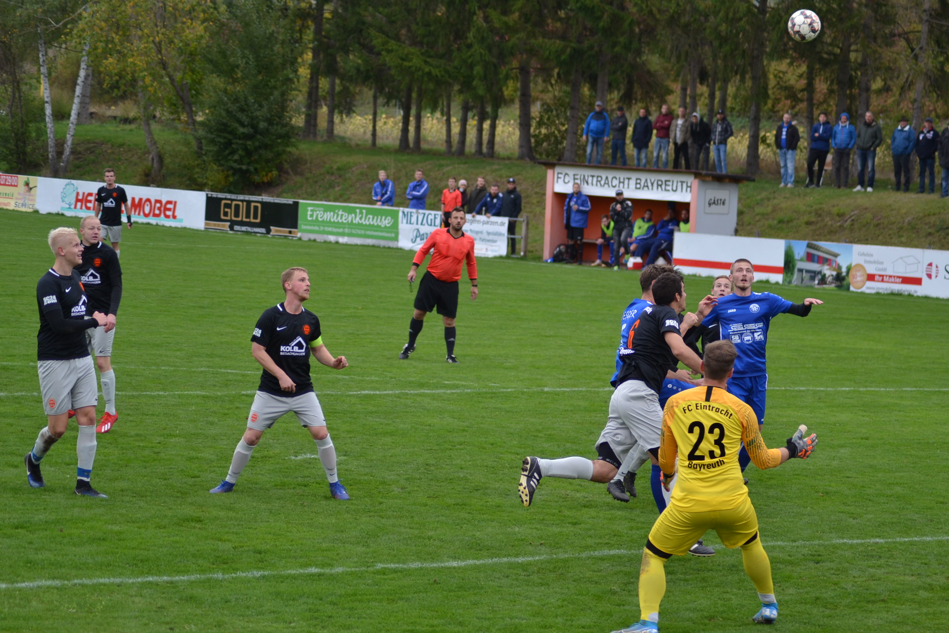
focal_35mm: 128
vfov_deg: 10.8
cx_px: 474
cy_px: 316
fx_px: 3361
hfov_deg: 16.1
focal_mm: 85
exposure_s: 1/640
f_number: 4
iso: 400
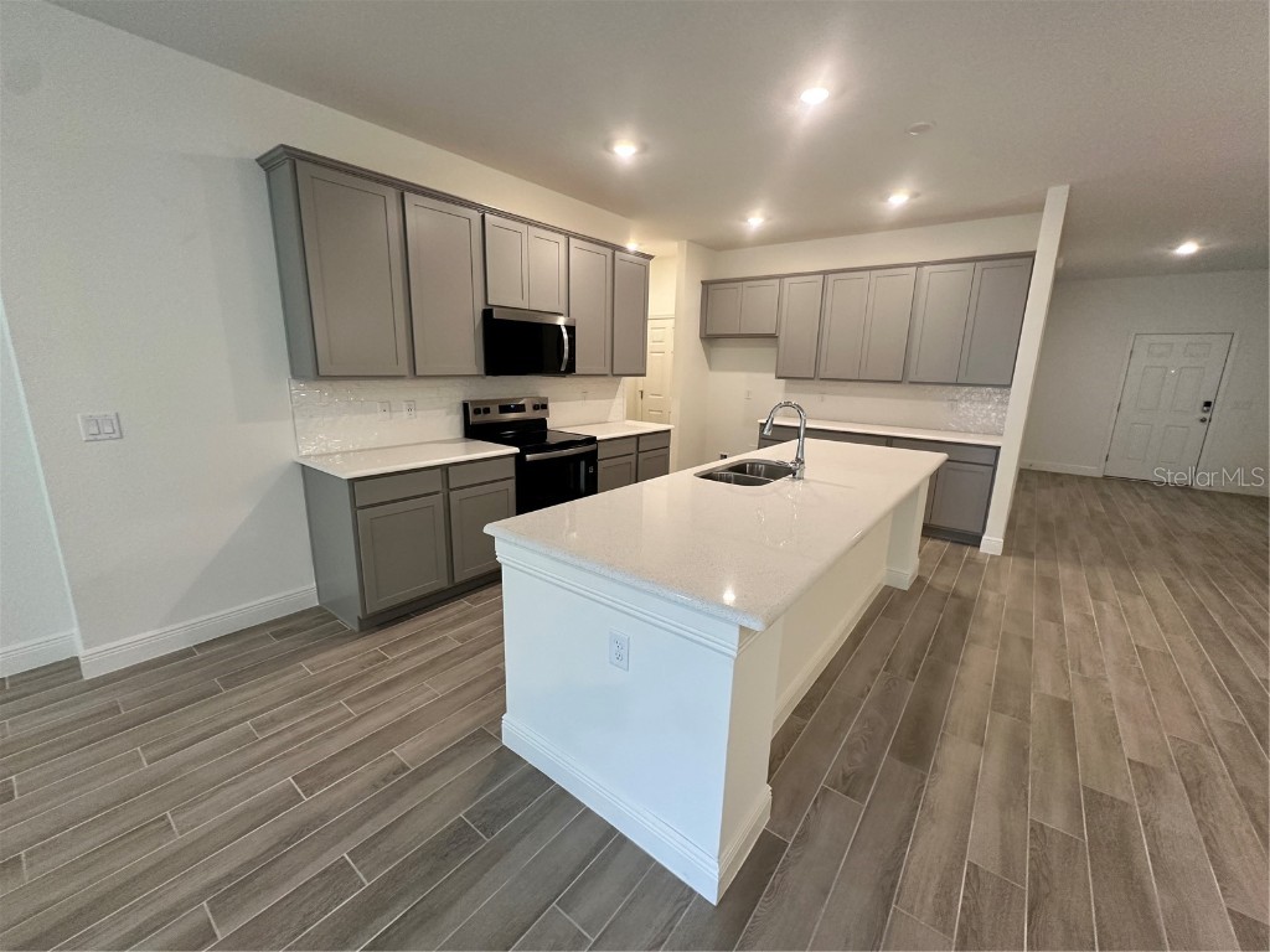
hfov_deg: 102.1
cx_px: 635
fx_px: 514
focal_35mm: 14
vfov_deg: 85.7
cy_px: 476
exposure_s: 1/120
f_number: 2.2
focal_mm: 2.22
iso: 320
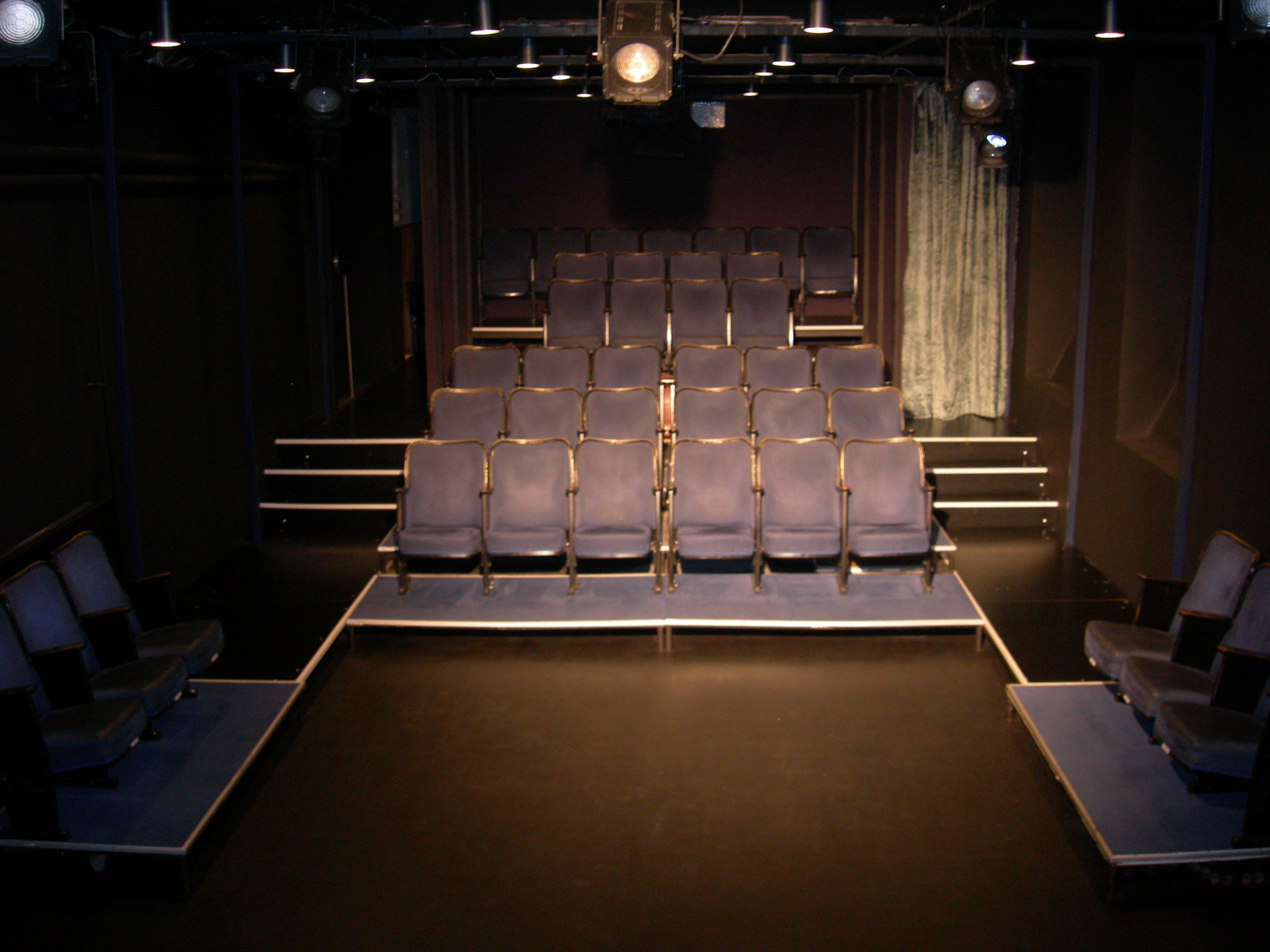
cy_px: 476
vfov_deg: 37.7
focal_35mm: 38
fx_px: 1394
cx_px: 635
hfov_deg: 49.0
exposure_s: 1/4.1
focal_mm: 7.8
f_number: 2.8
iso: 200
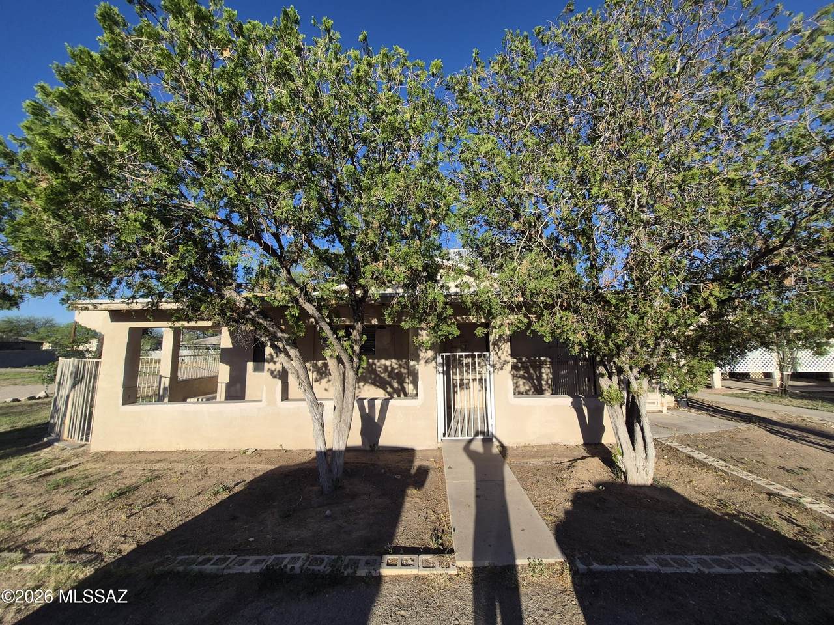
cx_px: 417
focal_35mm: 13
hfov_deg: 106.2
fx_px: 313
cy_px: 312
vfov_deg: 89.9
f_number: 2.2
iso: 40
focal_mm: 1.74
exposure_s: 1/1612
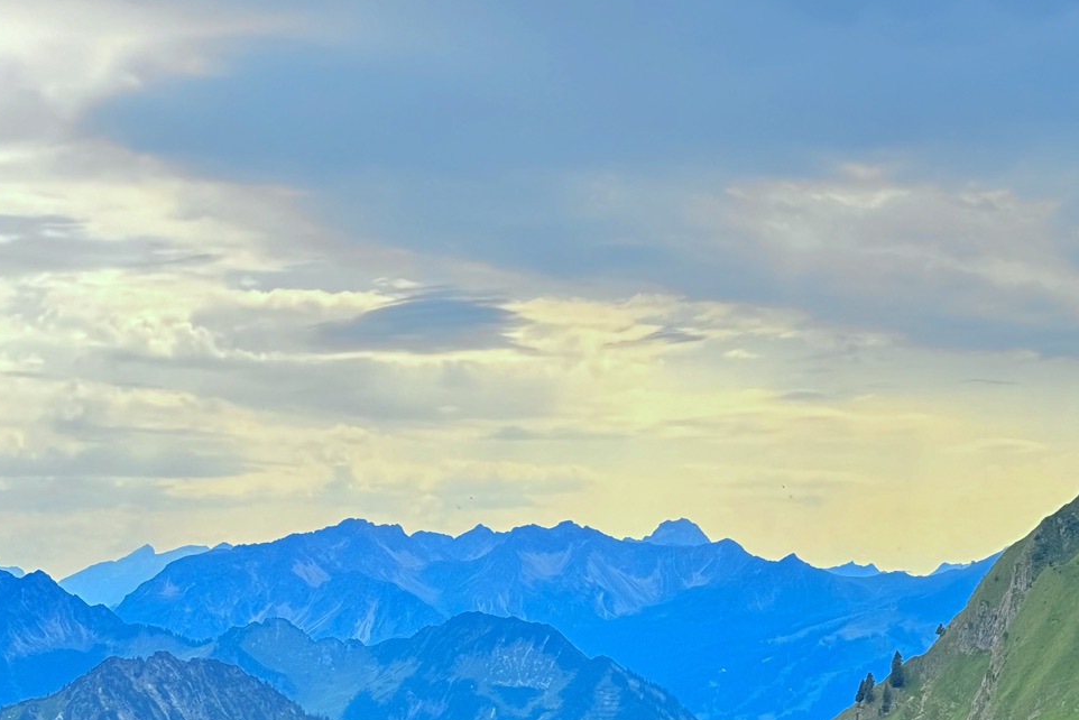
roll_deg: +0.4
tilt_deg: -2.4
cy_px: 745
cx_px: 460
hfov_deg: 24.4
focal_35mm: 83
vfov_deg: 16.1
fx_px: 2488
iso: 100
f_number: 1.78
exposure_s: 1/1838
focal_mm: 6.76
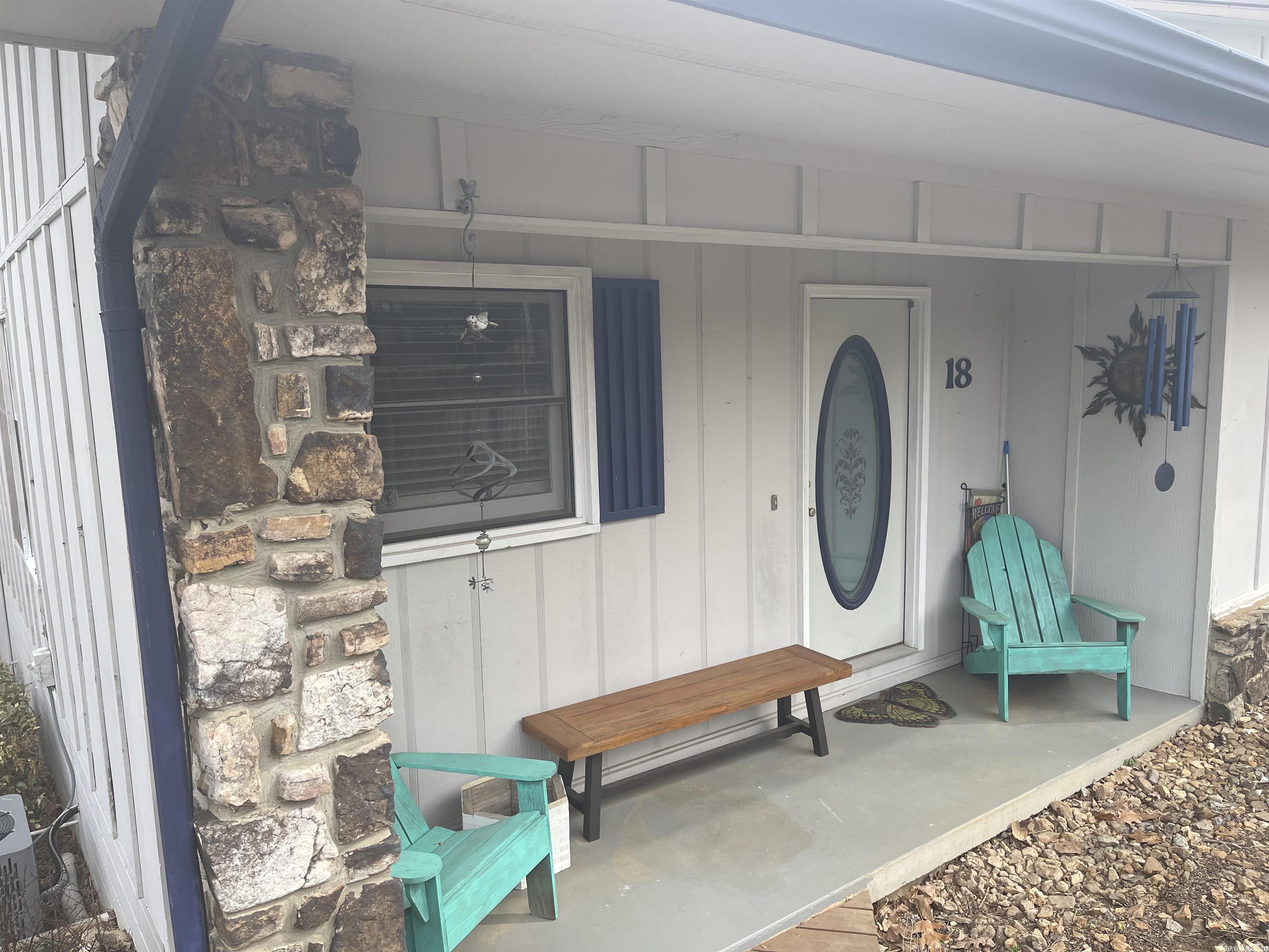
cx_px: 634
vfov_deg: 53.1
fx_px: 953
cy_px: 476
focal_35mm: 26
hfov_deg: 67.3
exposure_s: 1/786
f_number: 1.6
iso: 32
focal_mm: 5.1
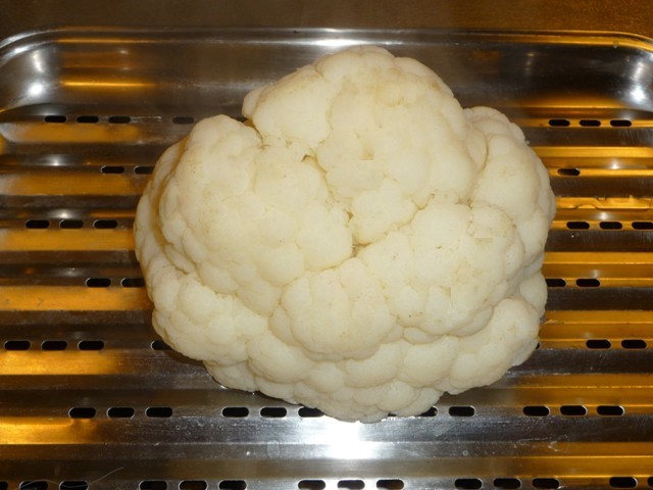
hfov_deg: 42.1
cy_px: 245
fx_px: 849
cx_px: 326
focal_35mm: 45
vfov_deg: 32.2
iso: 100
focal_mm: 7.6
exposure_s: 1/30
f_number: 4.1
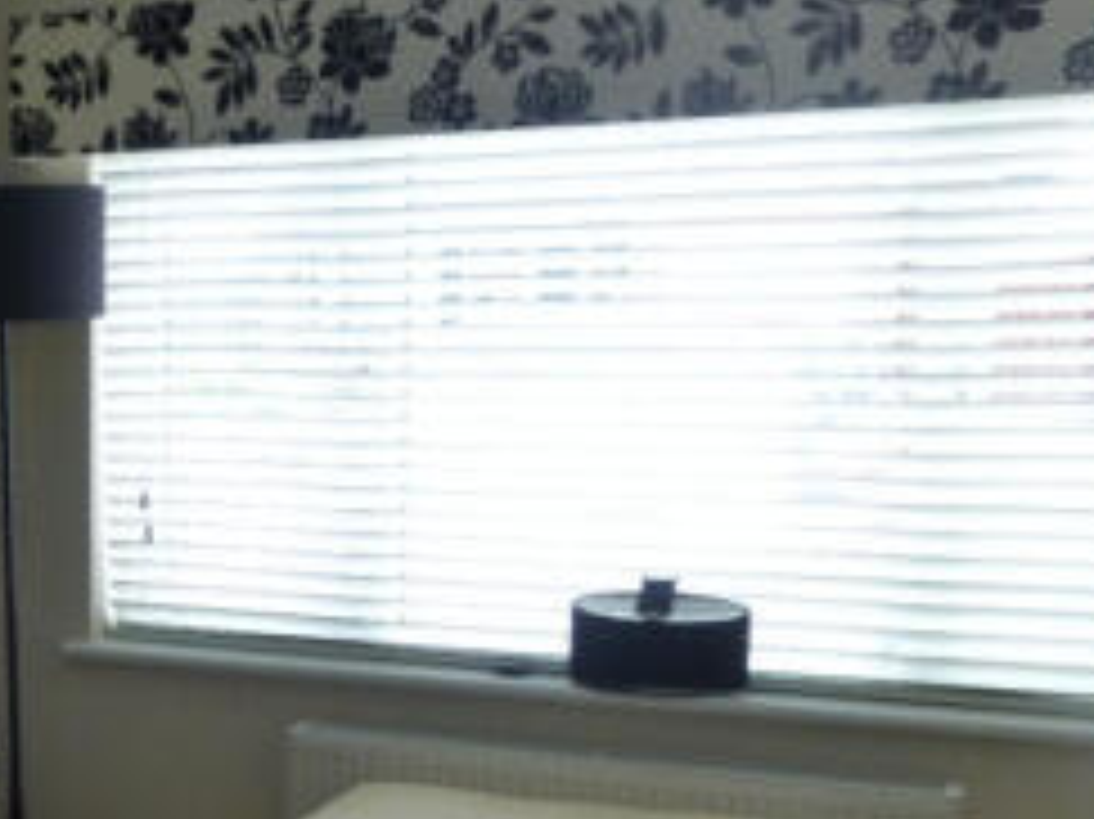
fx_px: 1895
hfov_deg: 30.2
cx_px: 25
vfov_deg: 23.9
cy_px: 691
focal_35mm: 60
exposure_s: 1/60
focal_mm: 4.5
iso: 200
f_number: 3.1
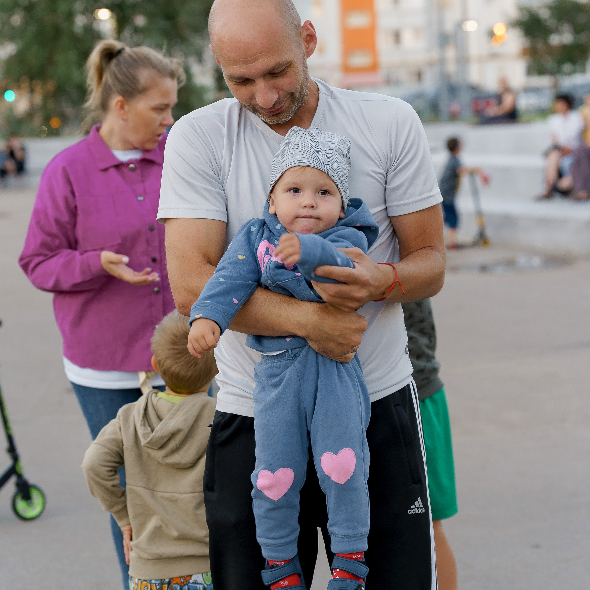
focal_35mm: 98
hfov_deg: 17.7
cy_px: 311
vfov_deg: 17.7
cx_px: 287
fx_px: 1890
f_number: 3.5
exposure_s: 1/160
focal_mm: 72
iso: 640
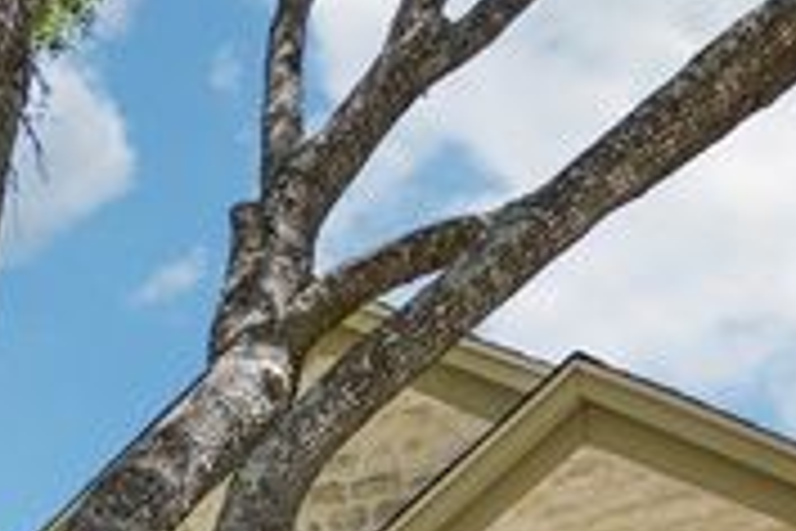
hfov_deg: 17.9
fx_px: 2363
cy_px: 1451
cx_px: -234
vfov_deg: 10.3
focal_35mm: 107
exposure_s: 1/125
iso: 100
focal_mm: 18.5
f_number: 6.7
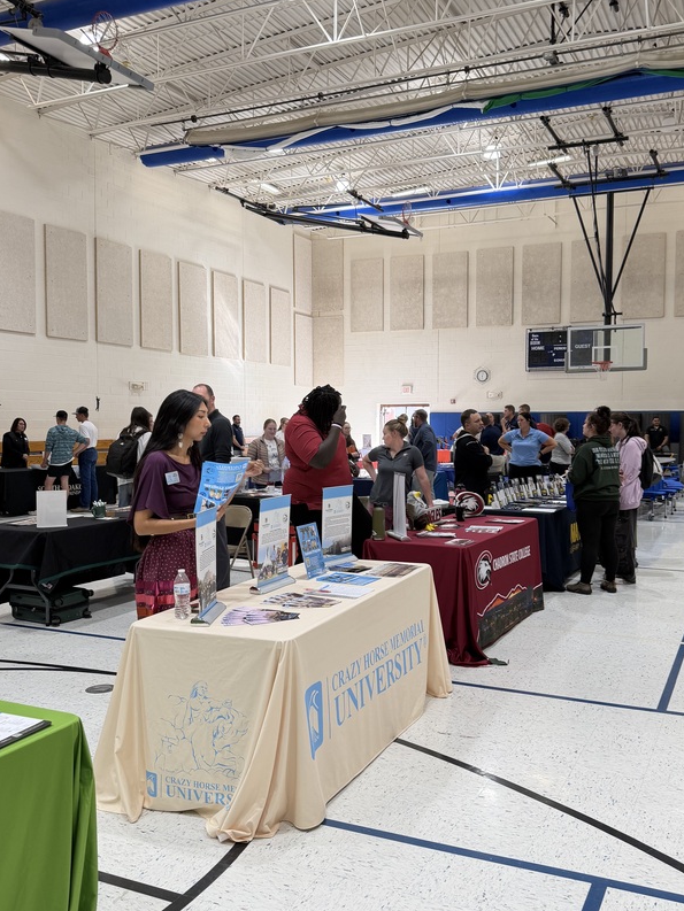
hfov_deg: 45.3
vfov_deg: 58.3
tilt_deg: -3.2
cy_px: 450
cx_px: 401
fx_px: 817
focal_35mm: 31
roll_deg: +1.1
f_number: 1.78
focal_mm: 6.76
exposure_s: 1/120
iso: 80
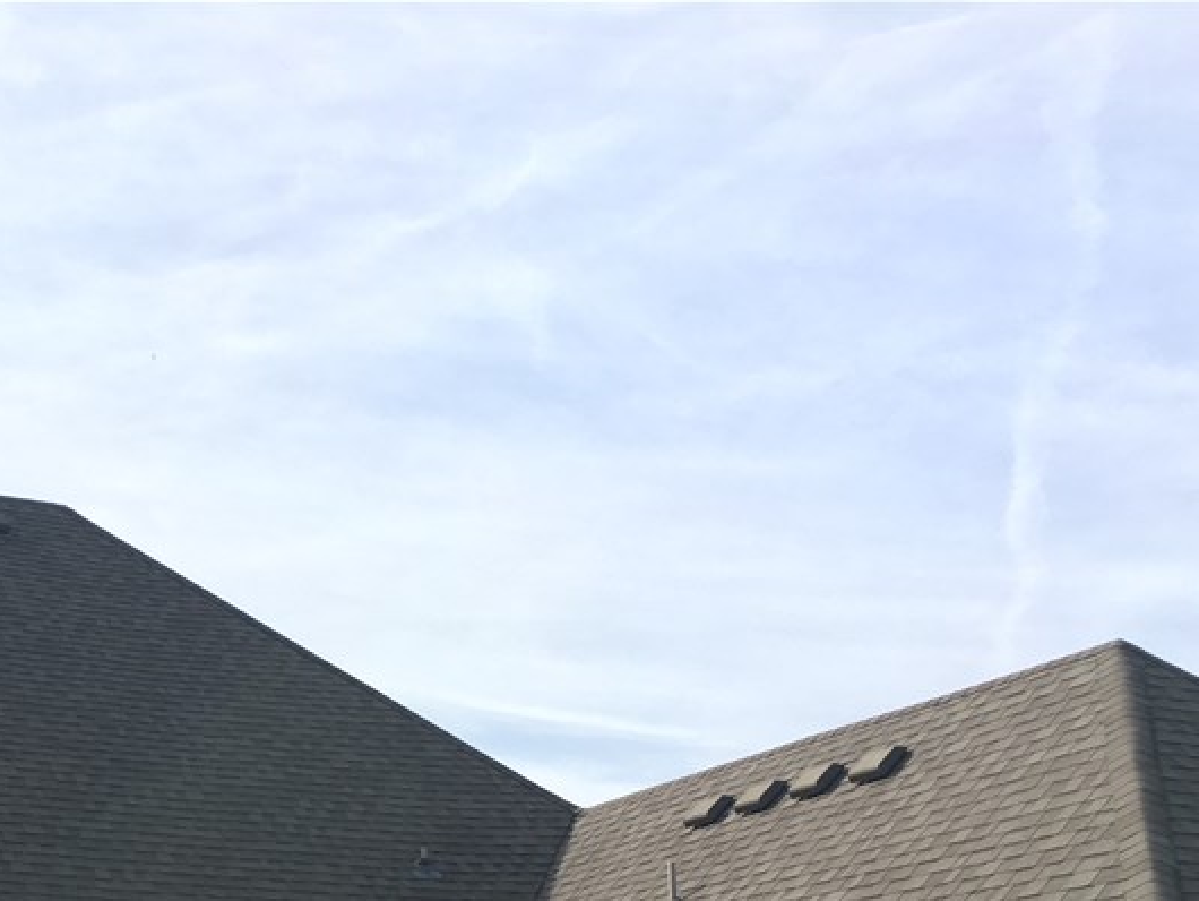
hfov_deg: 32.7
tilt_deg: +9.9
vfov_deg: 25.1
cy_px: 867
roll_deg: +0.0
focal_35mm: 56
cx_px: 131
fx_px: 1941
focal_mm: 4.15
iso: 25
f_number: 2.2
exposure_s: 1/447
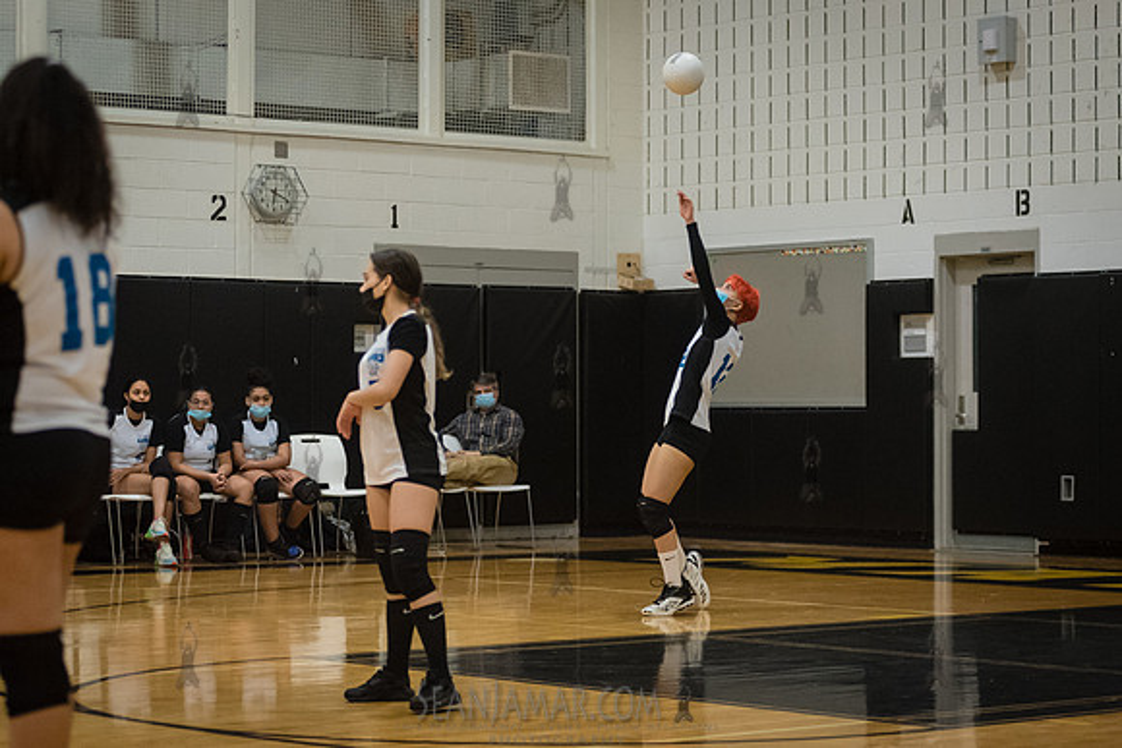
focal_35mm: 95
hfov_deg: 21.5
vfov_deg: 14.4
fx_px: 2955
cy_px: 339
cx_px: 653
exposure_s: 1/400
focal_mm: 80
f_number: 3.2
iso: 5000
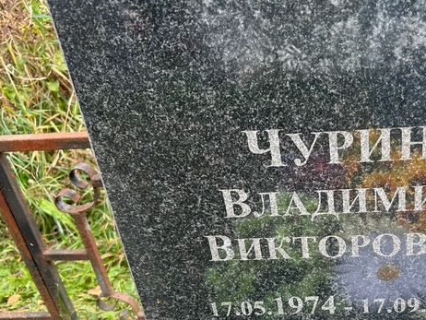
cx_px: 315
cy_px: 241
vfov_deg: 31.6
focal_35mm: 45
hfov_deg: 40.9
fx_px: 554
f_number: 1.5
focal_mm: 5.7
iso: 50
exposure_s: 1/439
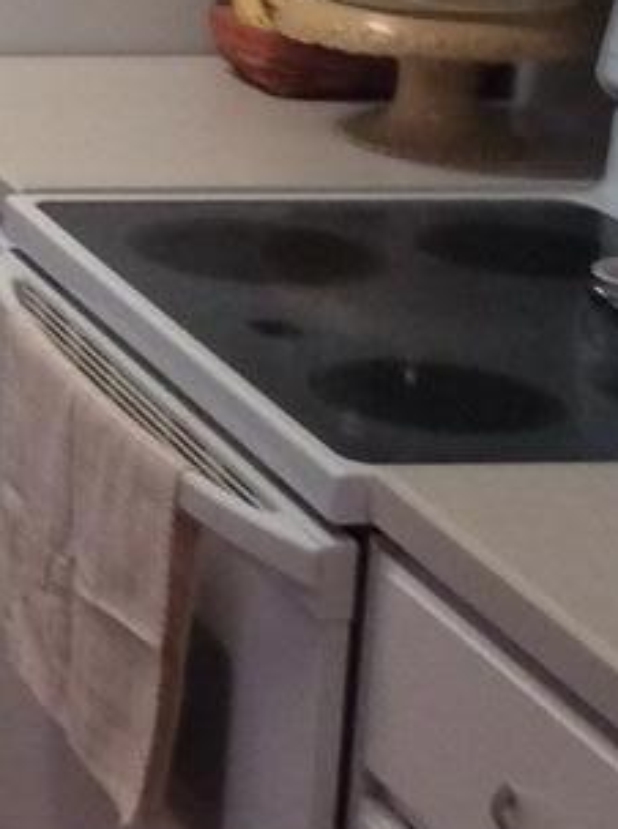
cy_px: 49
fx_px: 3273
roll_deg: -0.9
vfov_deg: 14.3
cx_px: -604
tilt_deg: -12.6
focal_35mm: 137
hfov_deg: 10.0
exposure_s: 1/24
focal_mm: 3.3
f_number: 2.4
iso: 100
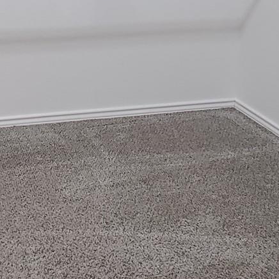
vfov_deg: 28.3
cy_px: -41
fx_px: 492
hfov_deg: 29.5
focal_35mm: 54
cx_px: 0
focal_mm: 1.8
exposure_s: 1/60
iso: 250
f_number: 2.2
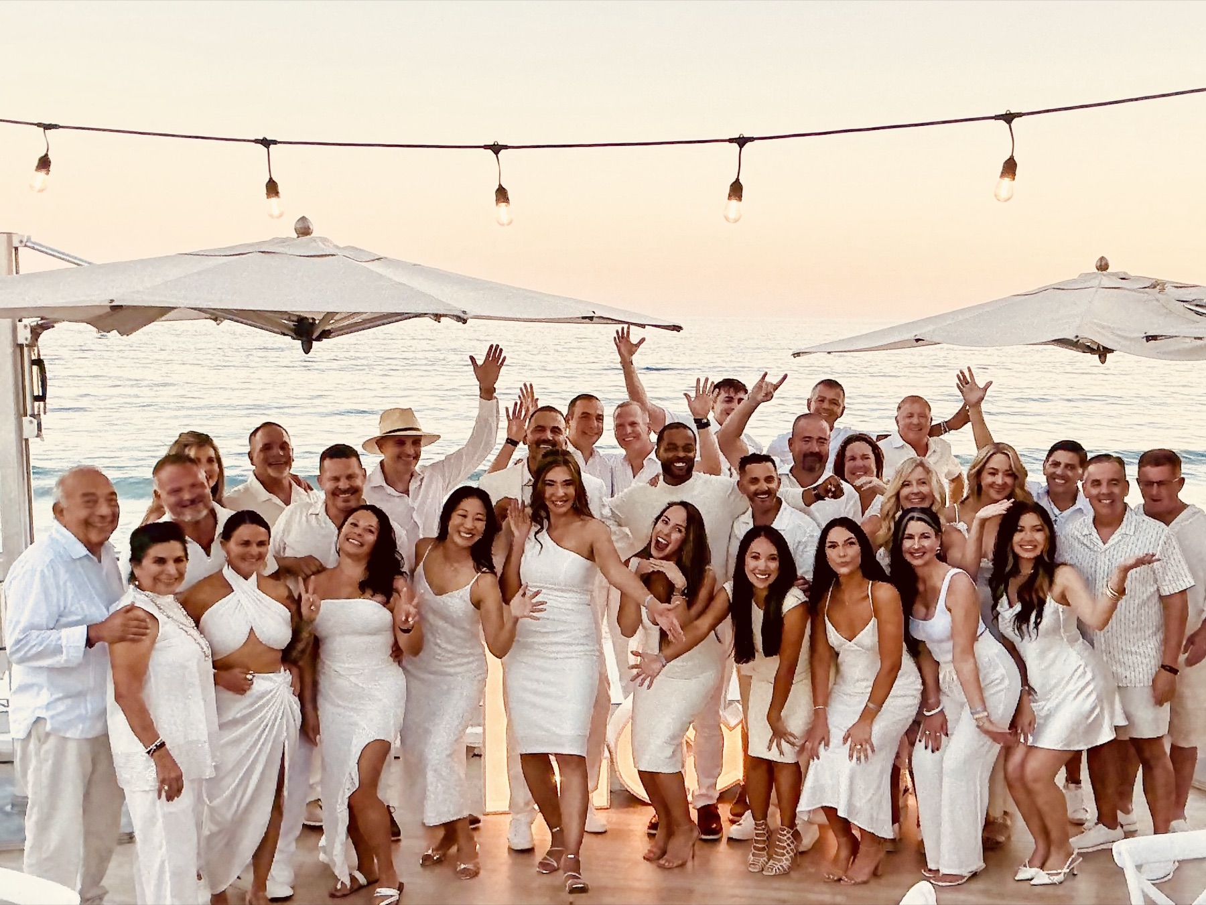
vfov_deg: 46.8
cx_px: 603
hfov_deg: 60.0
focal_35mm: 30
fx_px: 1045
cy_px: 452
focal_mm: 2.69
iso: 32
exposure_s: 1/120
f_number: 1.9
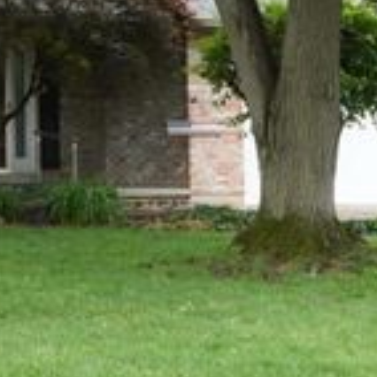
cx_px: -101
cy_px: -8
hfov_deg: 11.8
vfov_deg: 12.0
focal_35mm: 144
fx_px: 1774
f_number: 8
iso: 6400
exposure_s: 1/1000
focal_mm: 32
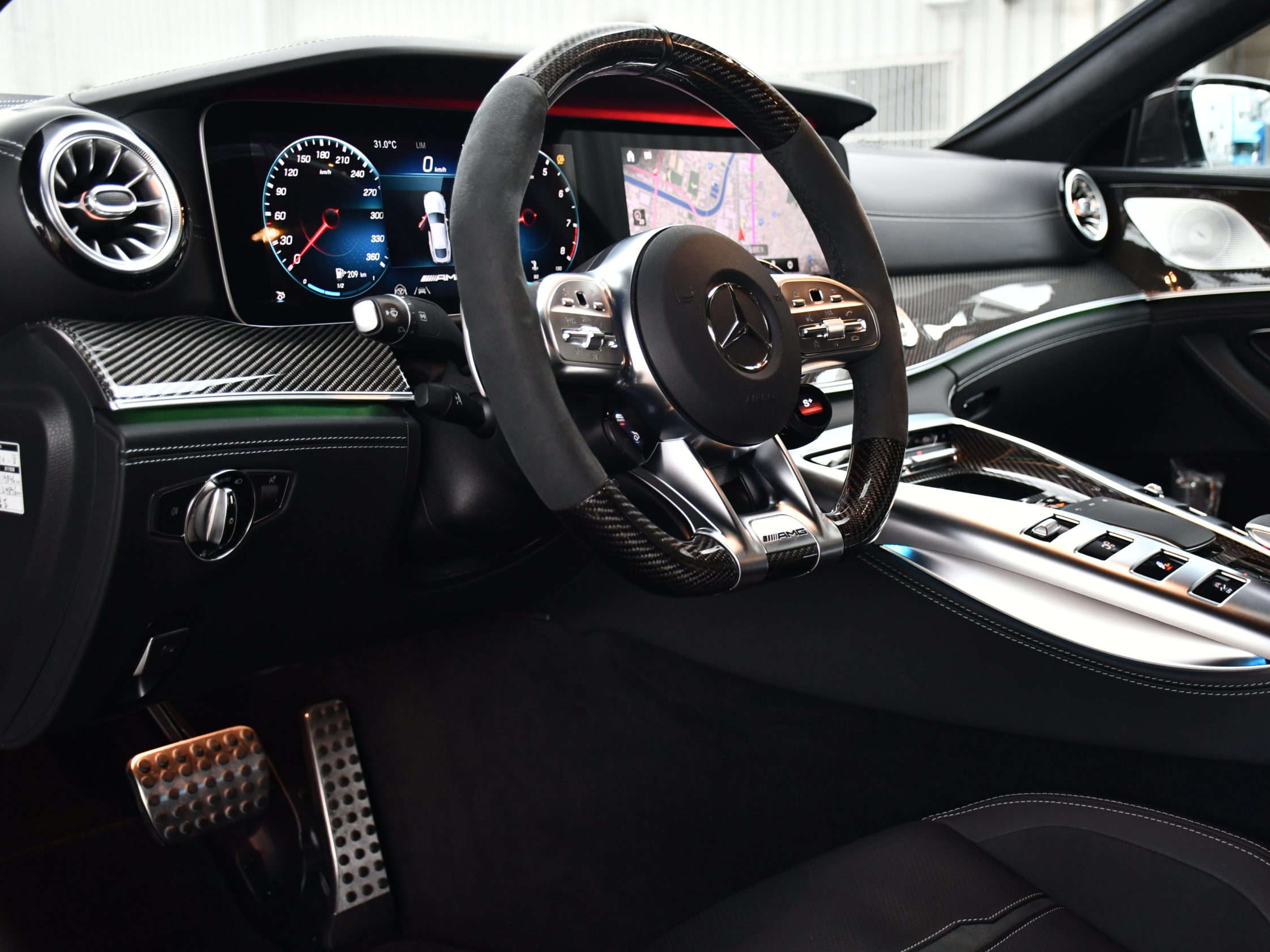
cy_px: 473
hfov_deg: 43.7
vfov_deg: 33.6
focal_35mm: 43
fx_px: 1577
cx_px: 727
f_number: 3.8
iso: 1250
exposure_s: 1/40
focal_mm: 26
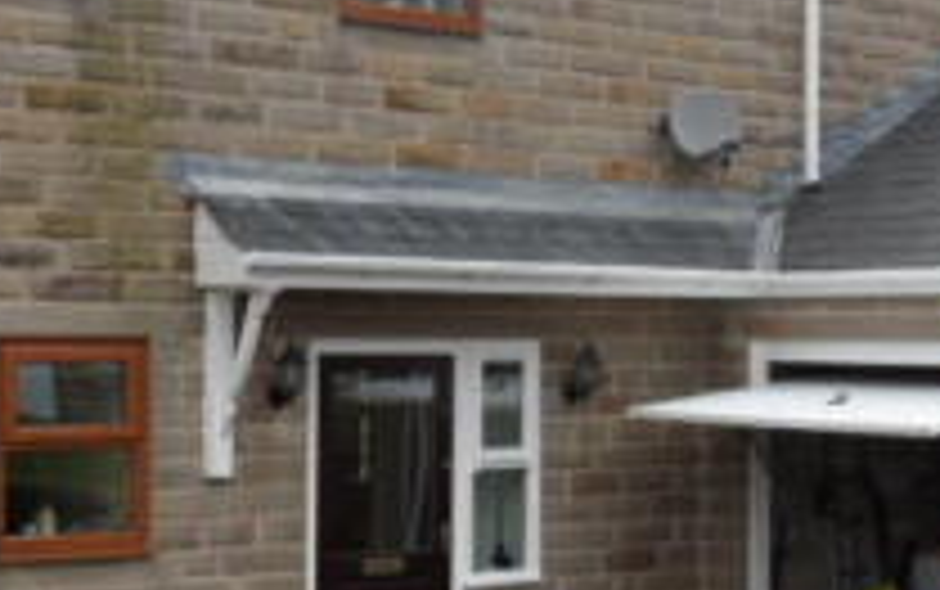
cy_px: 336
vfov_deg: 18.4
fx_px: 1820
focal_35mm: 71
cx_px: 519
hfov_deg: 28.9
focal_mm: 3.9
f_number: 3.2
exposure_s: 1/350
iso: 80
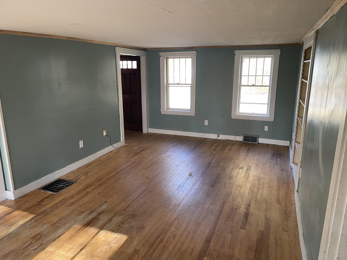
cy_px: 130
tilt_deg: -12.3
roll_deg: -0.5
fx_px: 251
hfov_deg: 69.4
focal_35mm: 25
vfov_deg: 54.9
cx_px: 174
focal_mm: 5.1
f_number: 1.6
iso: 125
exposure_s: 1/75
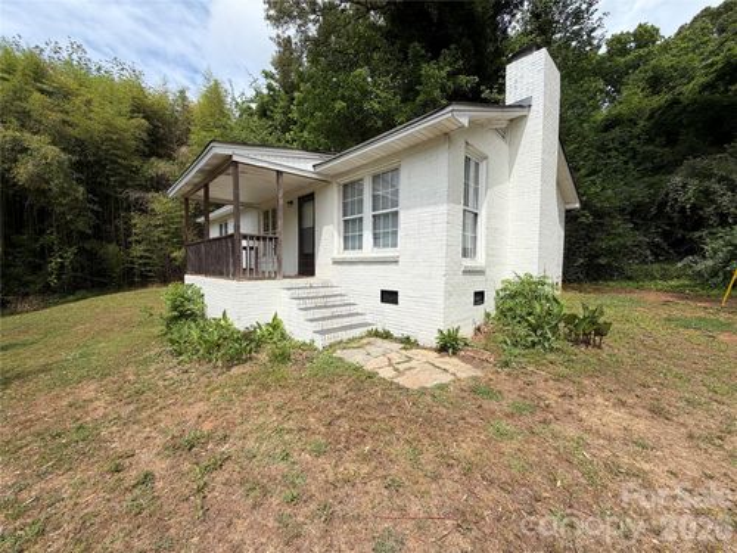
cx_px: 368
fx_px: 298
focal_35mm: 14
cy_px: 276
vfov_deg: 85.7
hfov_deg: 102.1
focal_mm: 2.22
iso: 20
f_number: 2.2
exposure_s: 1/876
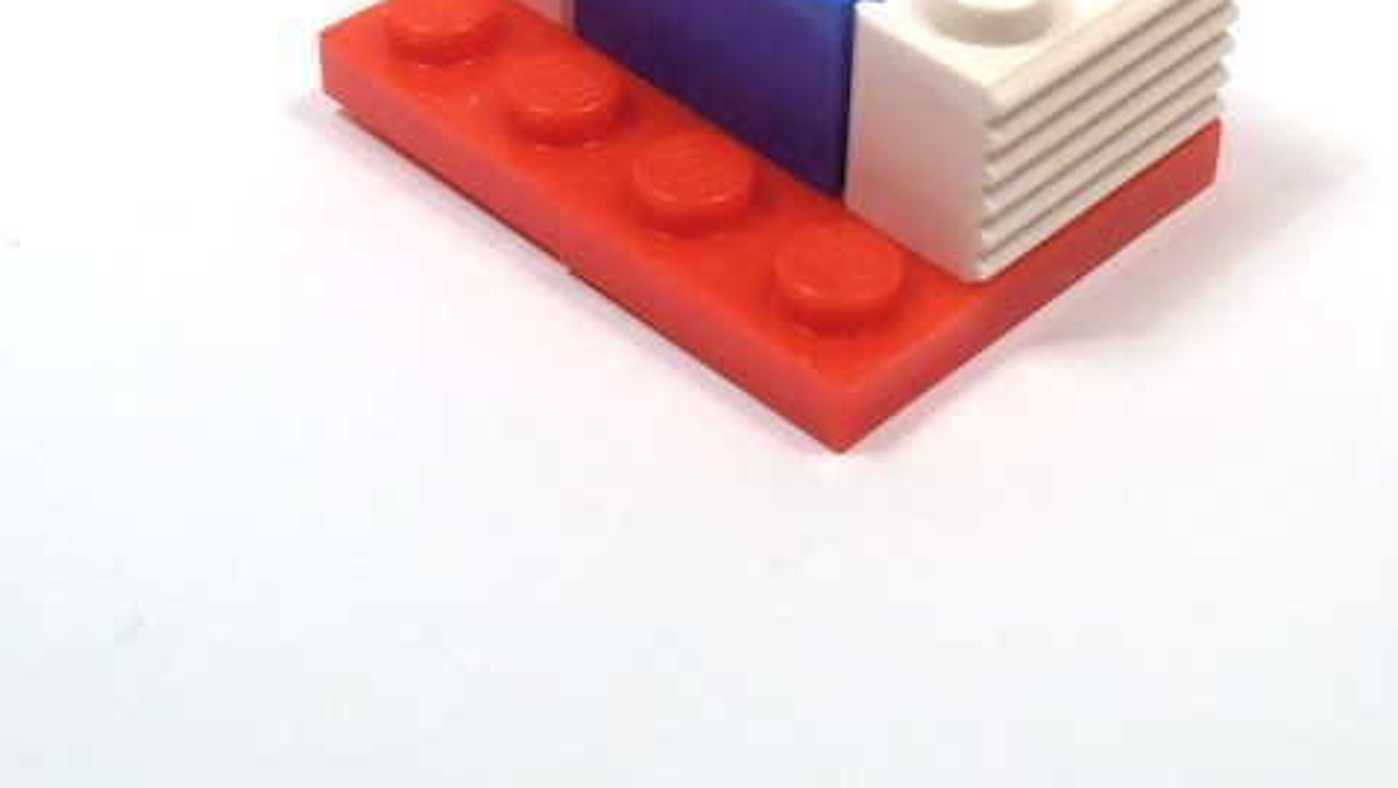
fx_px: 2819
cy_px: 22
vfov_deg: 15.7
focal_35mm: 76
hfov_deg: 27.8
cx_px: 753
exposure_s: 1/100
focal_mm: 6.61
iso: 80
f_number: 3.9
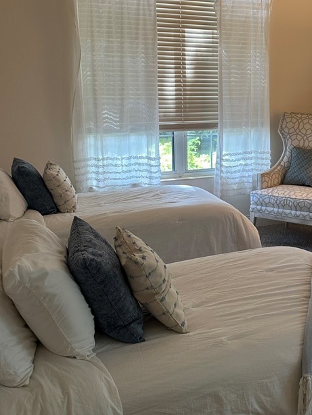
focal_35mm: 40
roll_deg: -1.0
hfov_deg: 35.2
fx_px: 480
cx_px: 231
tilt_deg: -10.4
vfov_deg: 46.7
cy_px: 180
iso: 125
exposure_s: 1/60
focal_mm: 6.86
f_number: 1.78
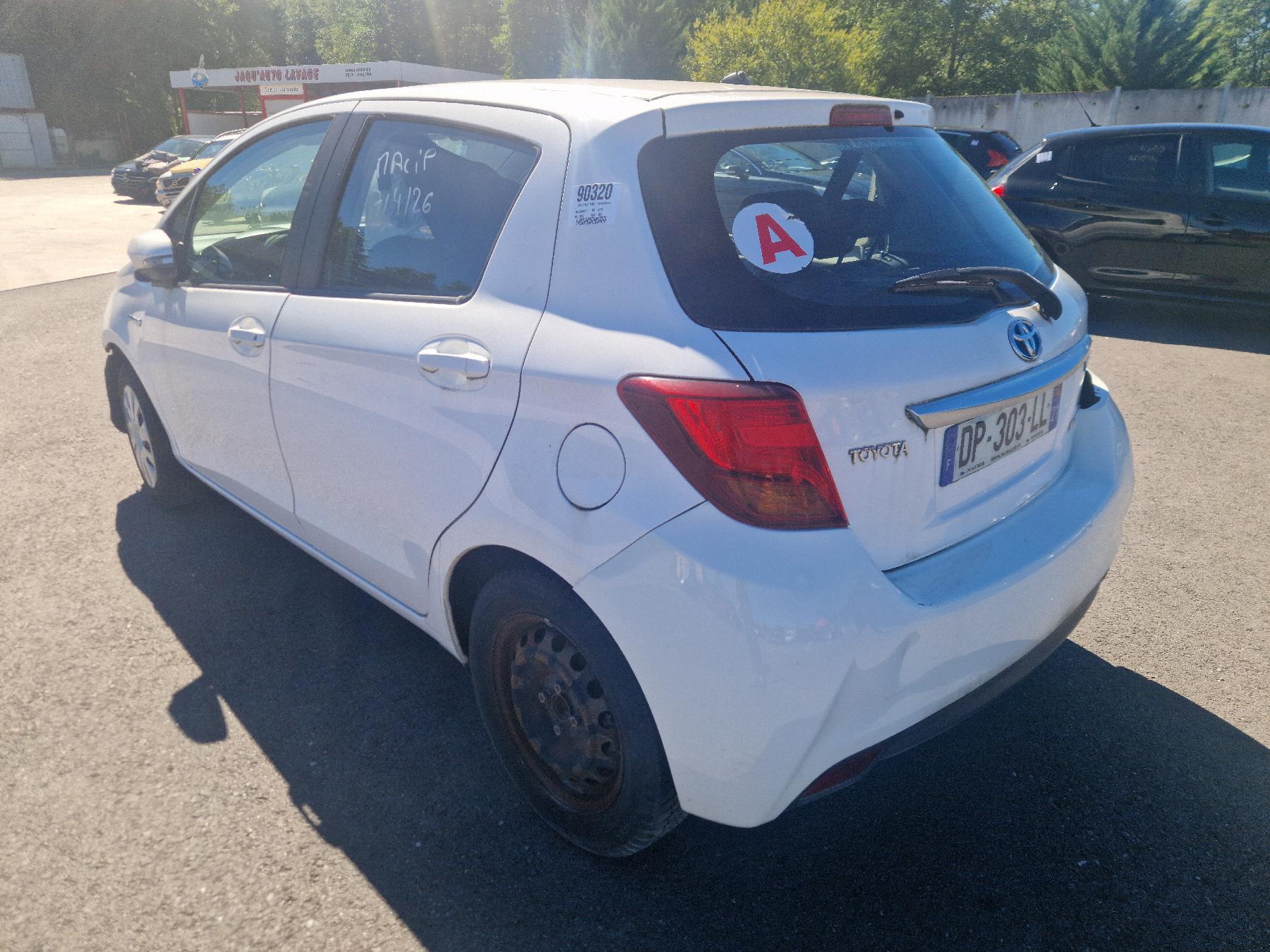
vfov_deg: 58.9
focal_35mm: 23
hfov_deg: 73.9
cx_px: 635
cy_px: 476
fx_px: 844
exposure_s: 1/1000
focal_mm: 5.4
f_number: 1.8
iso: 50
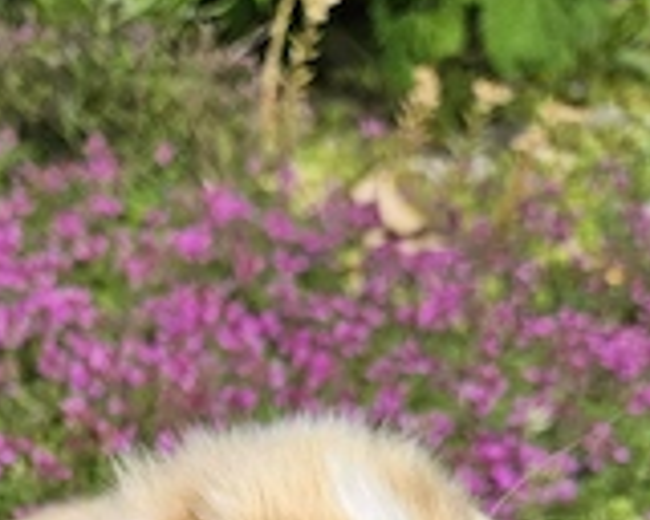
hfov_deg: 32.8
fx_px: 1077
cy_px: 756
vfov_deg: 22.7
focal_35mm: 56
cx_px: 146
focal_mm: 5.4
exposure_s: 1/556
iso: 25
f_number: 1.8
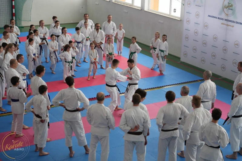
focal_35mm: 64
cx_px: 121
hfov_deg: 31.4
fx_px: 430
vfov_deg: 21.2
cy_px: 80
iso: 3200
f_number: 4
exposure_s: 1/640
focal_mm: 64
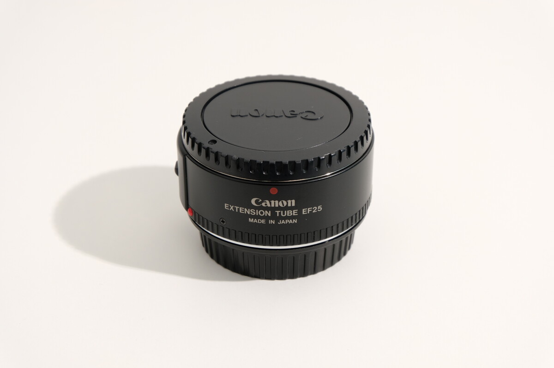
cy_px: 184
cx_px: 277
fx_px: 1153
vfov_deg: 18.2
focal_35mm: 75
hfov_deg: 27.0
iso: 200
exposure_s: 1/125
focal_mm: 50
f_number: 8
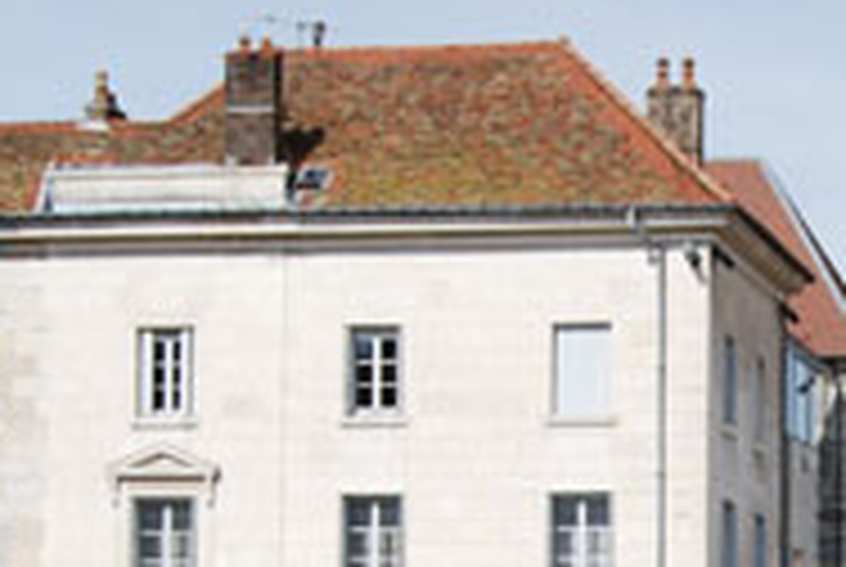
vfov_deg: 9.3
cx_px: 900
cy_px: 878
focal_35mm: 144
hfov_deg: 14.0
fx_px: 3389
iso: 100
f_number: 9
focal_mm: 30
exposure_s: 1/320
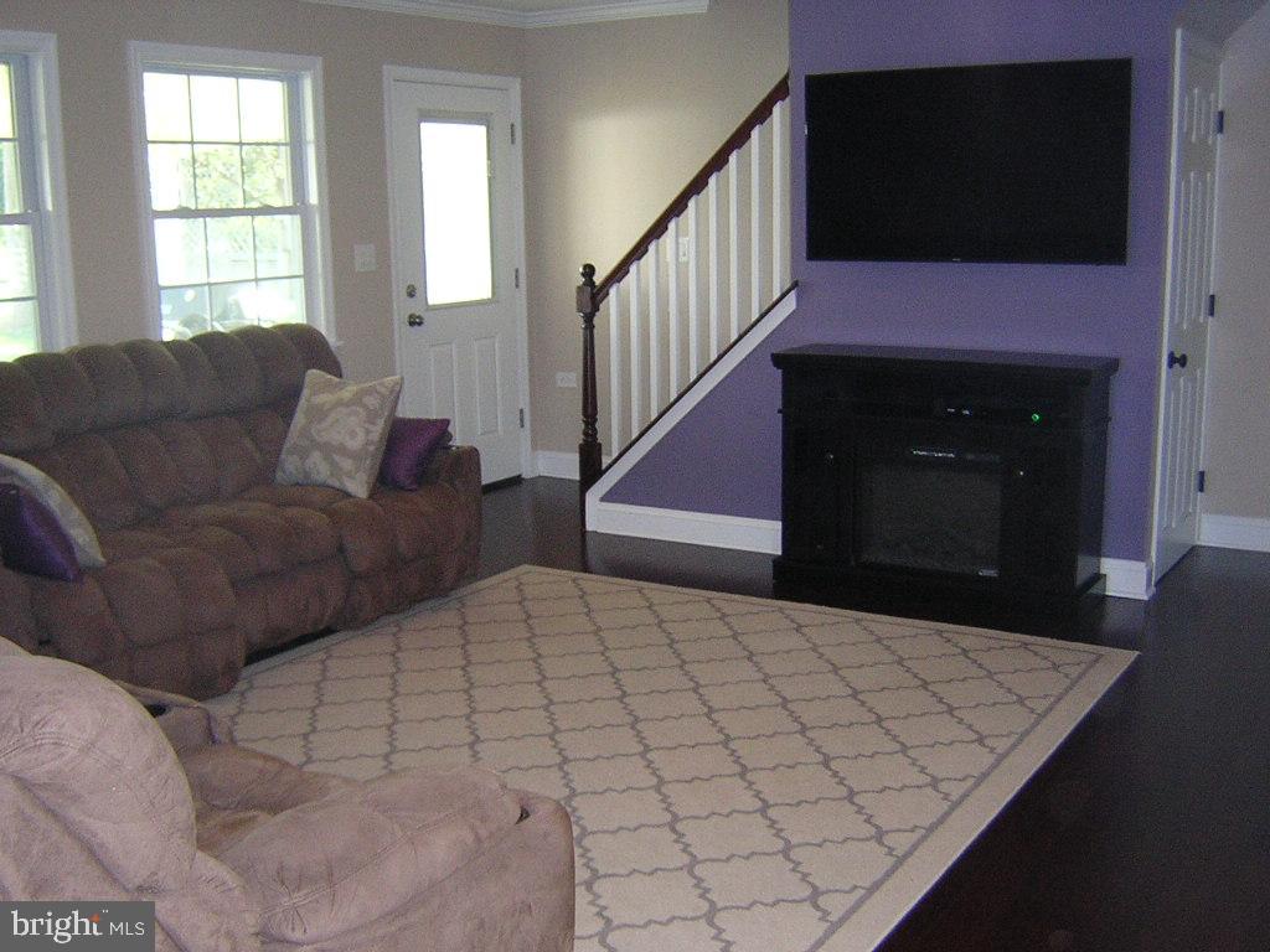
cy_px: 476
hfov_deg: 51.4
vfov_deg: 39.7
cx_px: 635
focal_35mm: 36
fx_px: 1321
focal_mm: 4.7
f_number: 2.6
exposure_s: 1/60.1
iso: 397
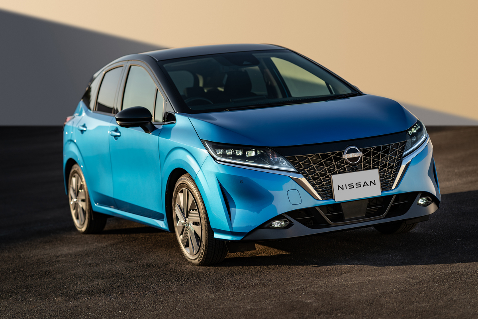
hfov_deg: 23.9
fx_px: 1129
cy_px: 160
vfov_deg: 16.1
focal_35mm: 85
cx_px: 239
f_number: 2.8
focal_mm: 85
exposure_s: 1/800
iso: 50
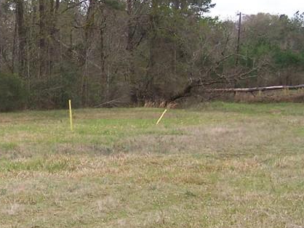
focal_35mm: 93
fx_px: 817
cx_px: -45
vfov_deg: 15.9
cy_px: 96
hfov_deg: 20.0
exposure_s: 1/250
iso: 80
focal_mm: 6.3
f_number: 2.8
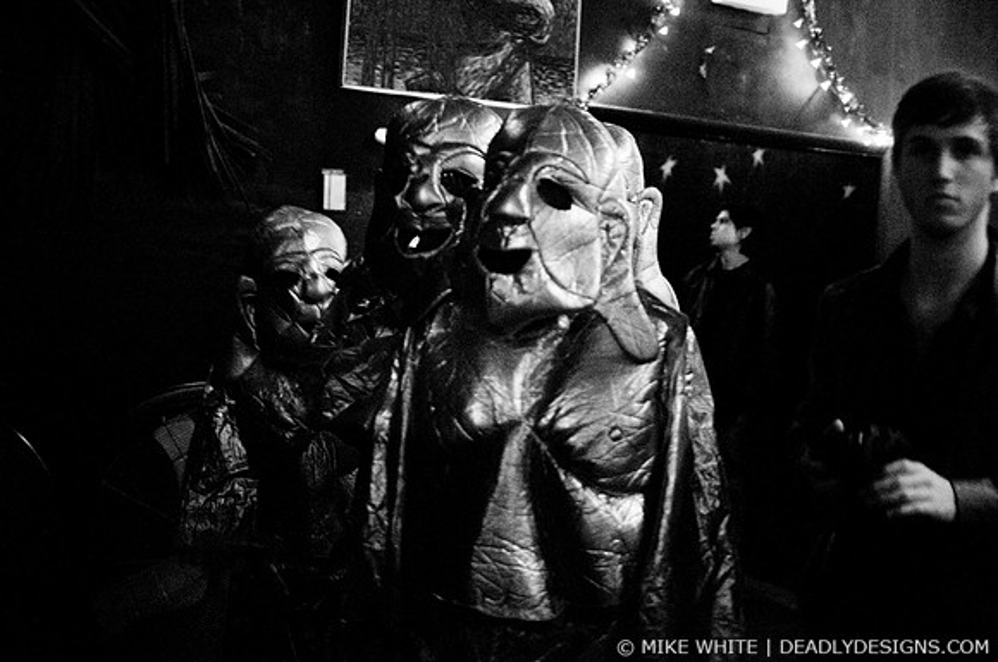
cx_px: 499
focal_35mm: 45
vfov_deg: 29.8
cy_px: 331
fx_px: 1246
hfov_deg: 43.7
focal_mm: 30
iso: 1000
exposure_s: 1/30
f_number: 1.4
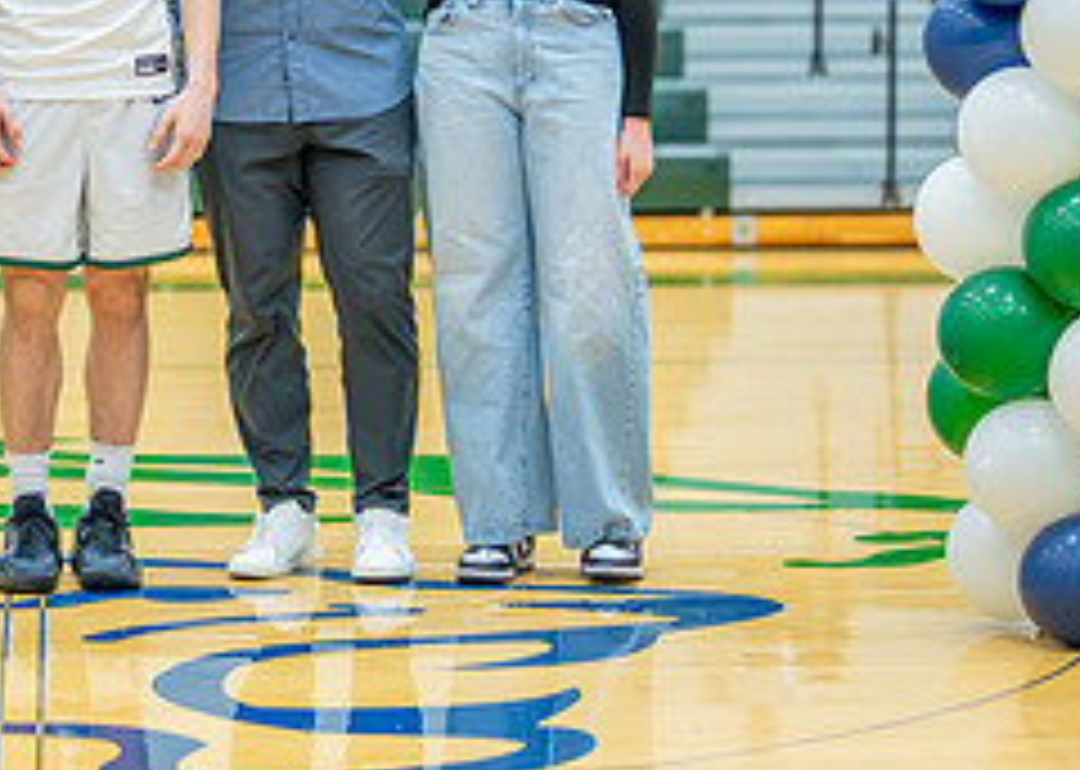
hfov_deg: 14.5
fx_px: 4229
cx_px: 235
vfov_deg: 10.3
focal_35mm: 138
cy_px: 3
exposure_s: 1/800
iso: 1000
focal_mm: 50
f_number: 1.2
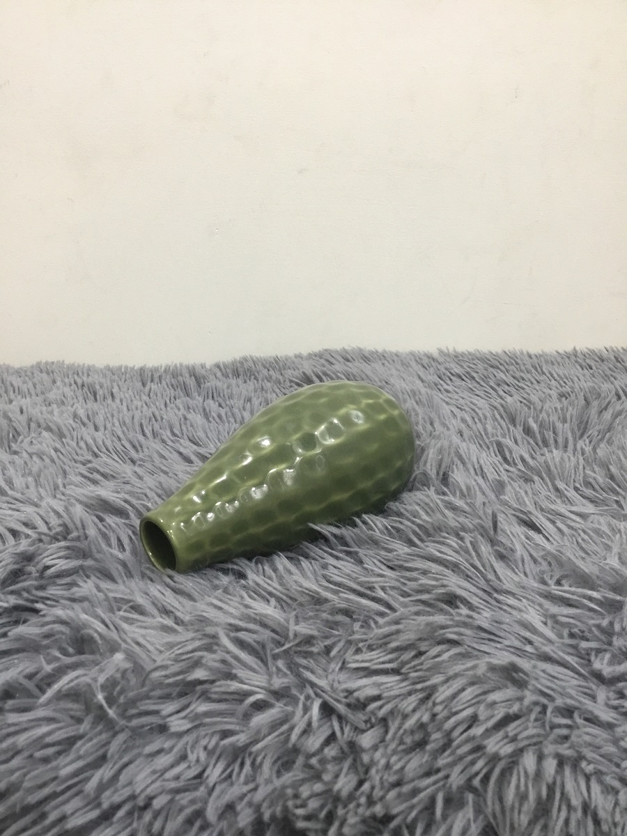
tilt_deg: -17.9
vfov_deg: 58.4
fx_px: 749
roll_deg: +1.3
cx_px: 314
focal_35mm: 31
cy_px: 418
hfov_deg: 45.4
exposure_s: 1/33
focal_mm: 3.3
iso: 125
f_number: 2.4
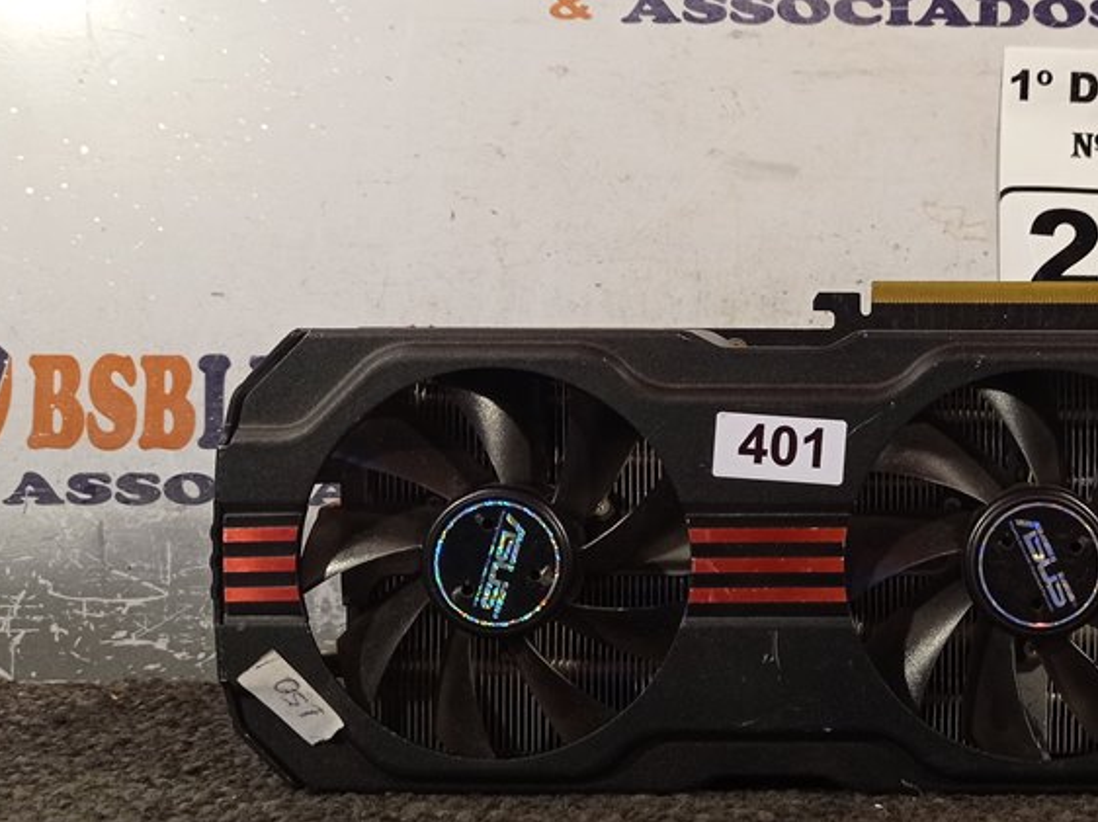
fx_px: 1617
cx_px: 914
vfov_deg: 28.5
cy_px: 371
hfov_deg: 36.0
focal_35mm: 51
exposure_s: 1/120
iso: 195
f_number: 1.79
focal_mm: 4.7
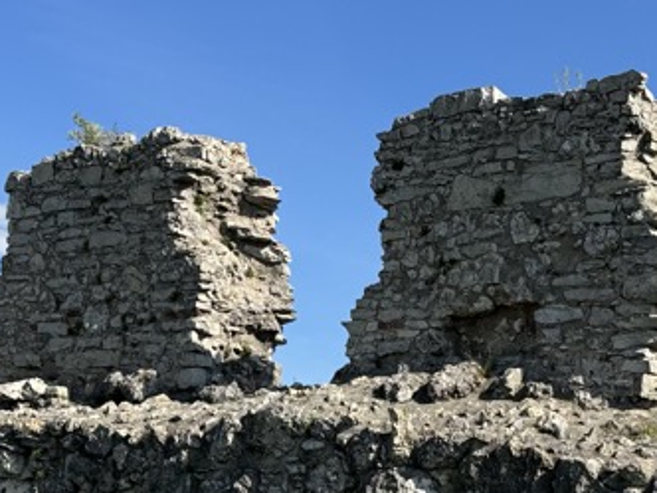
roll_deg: -3.4
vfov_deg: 19.4
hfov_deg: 26.2
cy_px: 483
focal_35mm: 74
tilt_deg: +3.1
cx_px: 414
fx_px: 1404
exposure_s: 1/3413
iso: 80
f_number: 1.78
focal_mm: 6.76
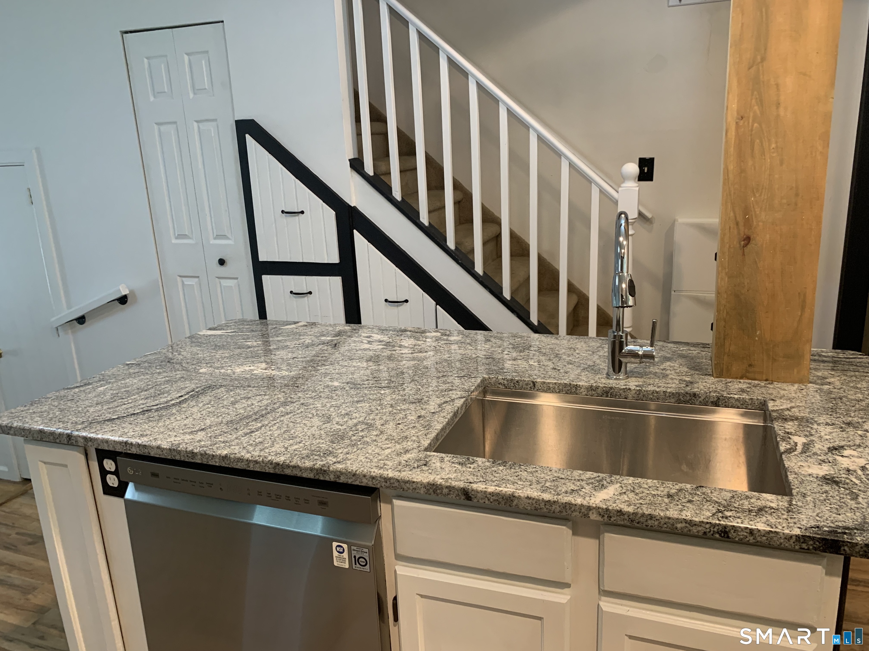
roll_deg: +3.3
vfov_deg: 53.1
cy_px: 326
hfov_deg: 67.3
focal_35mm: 26
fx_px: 653
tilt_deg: -16.3
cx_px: 434
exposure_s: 1/60
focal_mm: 4.25
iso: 160
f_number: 1.8
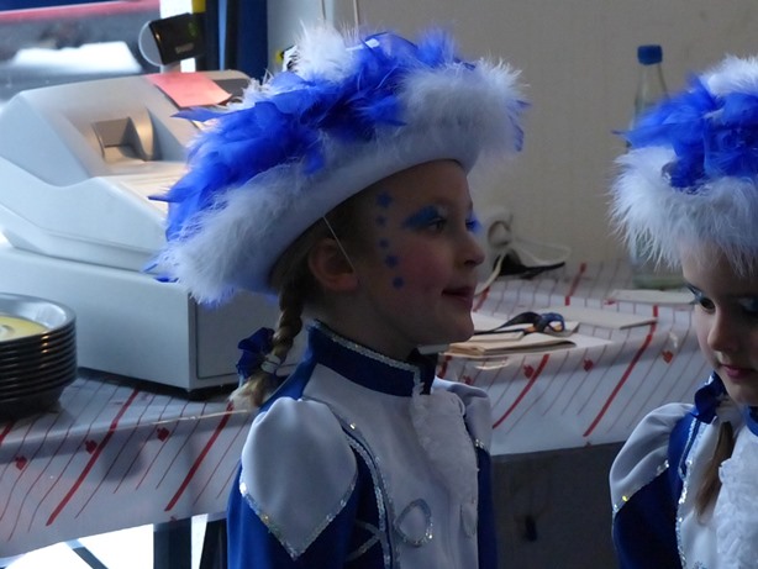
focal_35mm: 214
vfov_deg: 6.9
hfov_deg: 9.2
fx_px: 4688
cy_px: 284
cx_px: 379
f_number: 4
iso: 1600
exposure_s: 1/250
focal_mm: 38.5
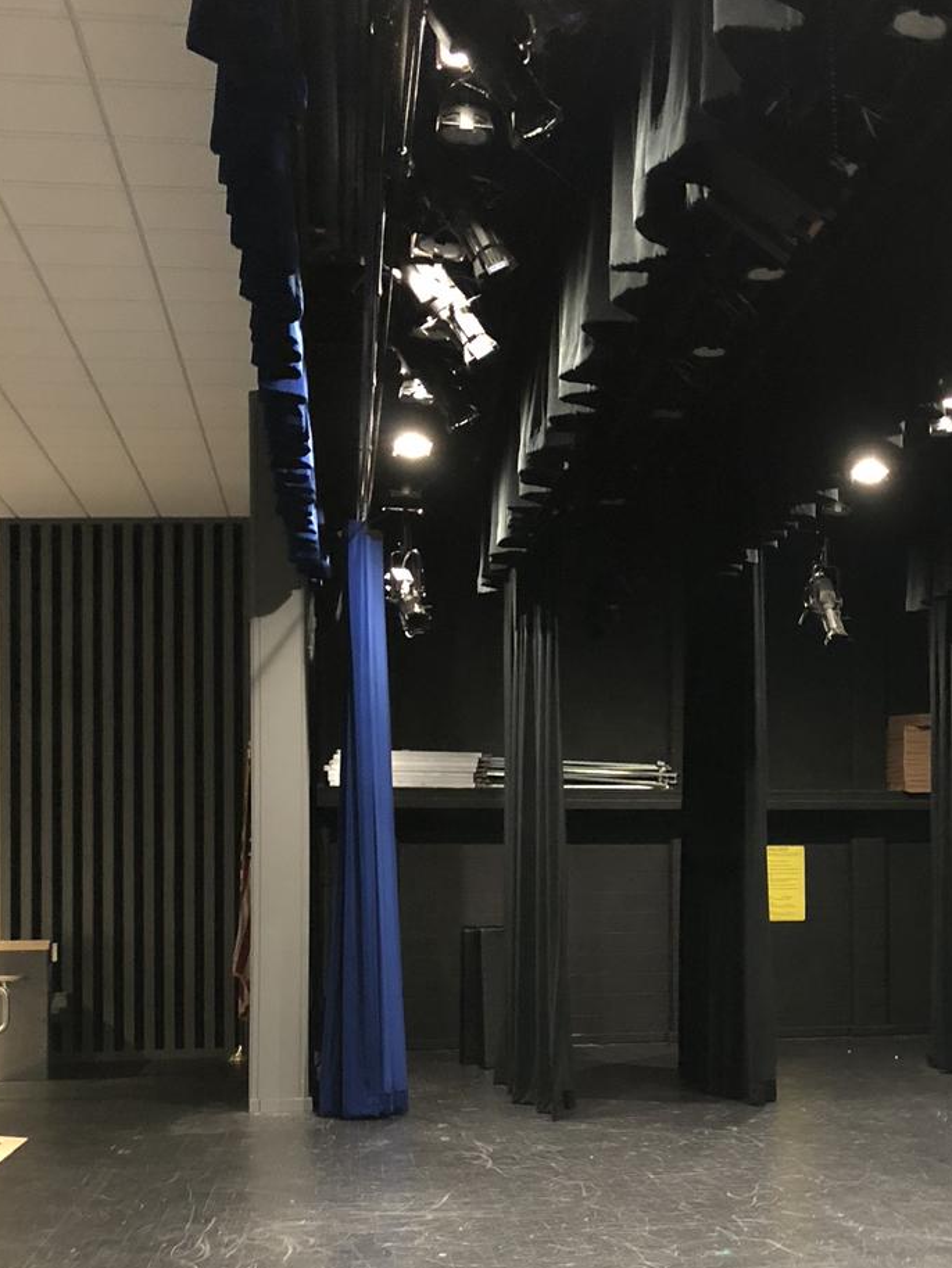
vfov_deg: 38.4
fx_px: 1796
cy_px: 856
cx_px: 815
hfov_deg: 28.8
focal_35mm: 49
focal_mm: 3.99
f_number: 1.8
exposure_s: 1/4
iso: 100
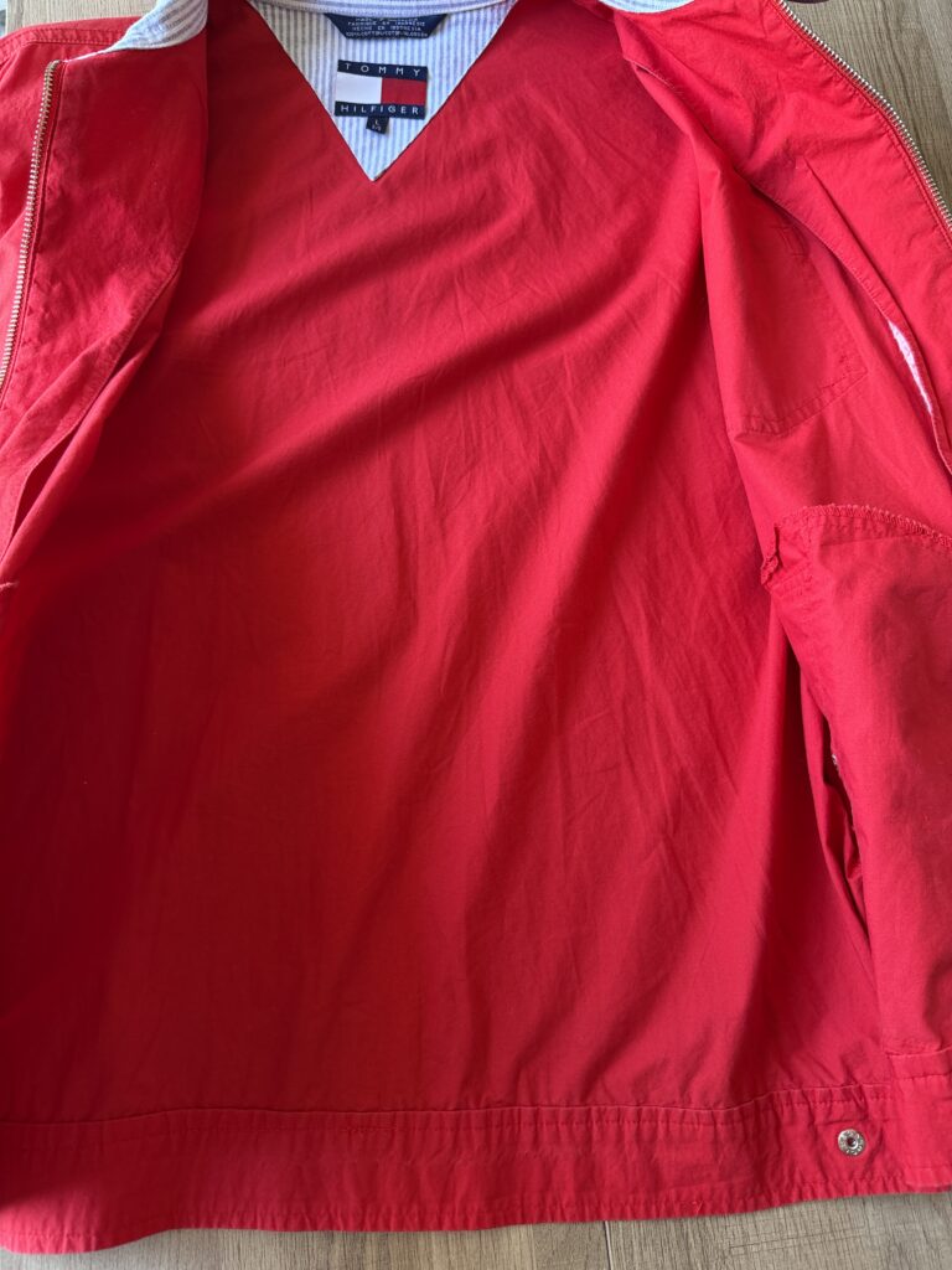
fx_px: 880
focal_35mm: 24
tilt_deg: -77.2
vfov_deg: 71.6
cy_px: 635
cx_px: 476
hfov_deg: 56.8
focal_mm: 6.76
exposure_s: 1/105
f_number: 1.78
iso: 200
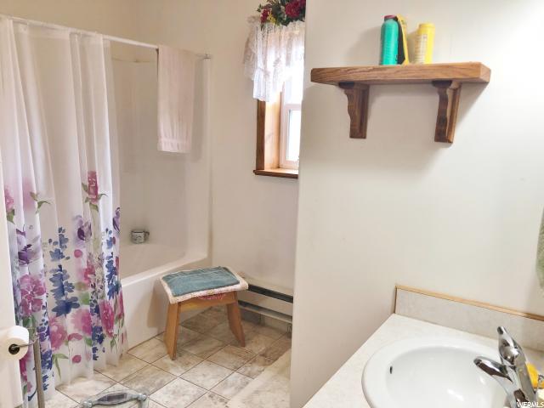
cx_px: 272
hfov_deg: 63.4
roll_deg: -0.9
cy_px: 204
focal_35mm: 28
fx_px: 440
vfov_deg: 49.7
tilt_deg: -11.3
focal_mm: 4
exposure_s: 1/24
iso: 40
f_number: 1.8
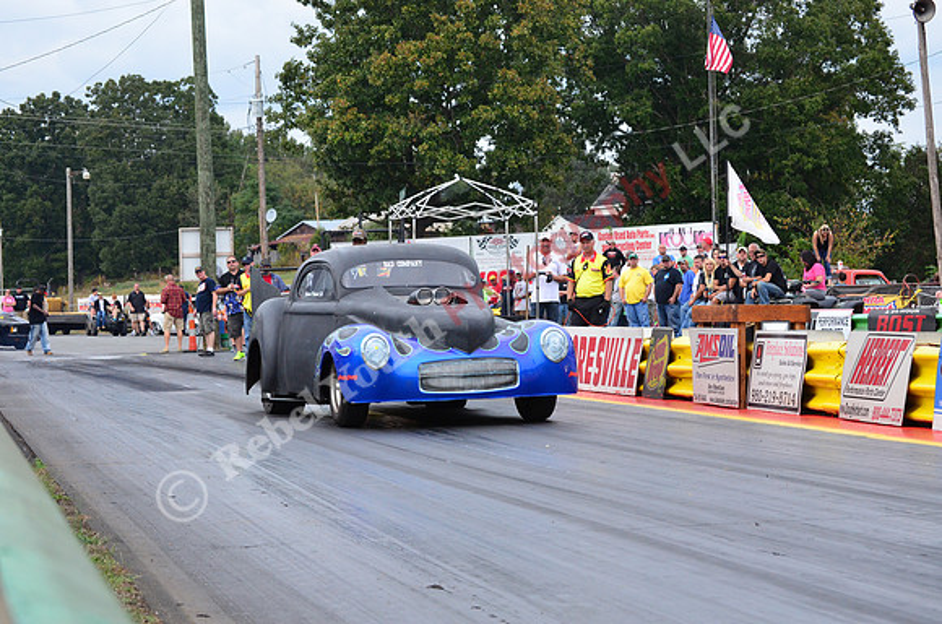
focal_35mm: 93
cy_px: 312
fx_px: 2428
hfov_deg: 22.0
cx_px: 471
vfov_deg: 14.6
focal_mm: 62
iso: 1000
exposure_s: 1/800
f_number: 7.1
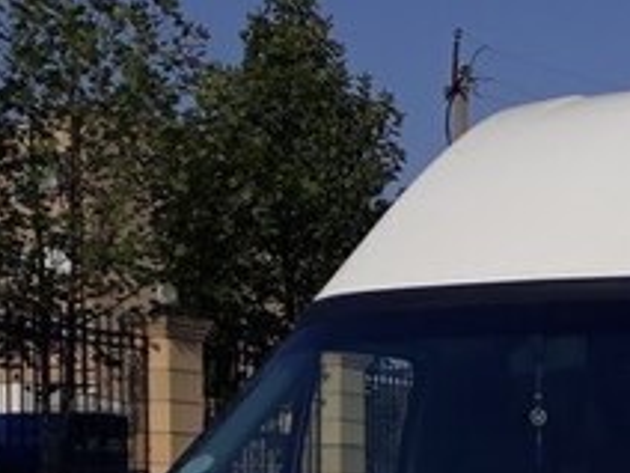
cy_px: 686
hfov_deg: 22.2
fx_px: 1529
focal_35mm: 84
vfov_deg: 16.2
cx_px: 672
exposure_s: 1/3226
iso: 40
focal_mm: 3.6
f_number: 1.9
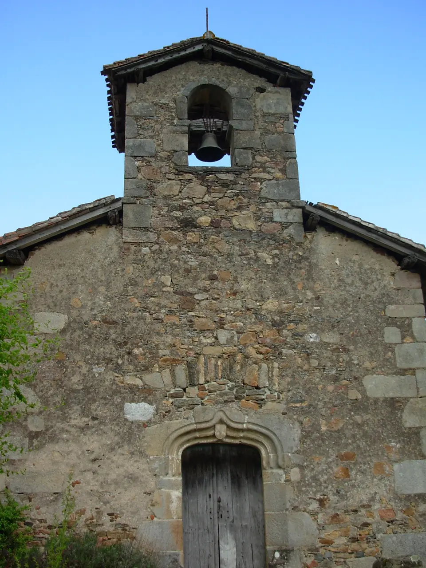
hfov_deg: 37.7
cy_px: 284
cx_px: 213
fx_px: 624
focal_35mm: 38
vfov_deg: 49.0
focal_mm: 6.3
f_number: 2.9
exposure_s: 1/418
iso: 50
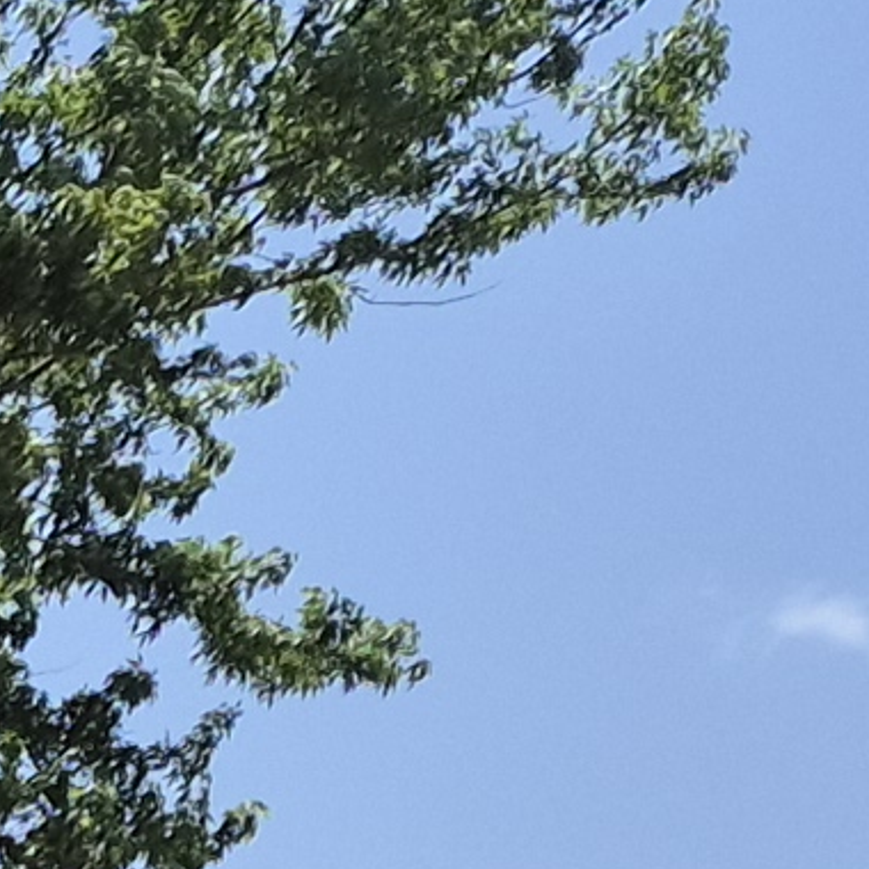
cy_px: 3048
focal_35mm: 214
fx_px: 6078
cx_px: -2330
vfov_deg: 6.9
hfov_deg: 6.8
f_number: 1.8
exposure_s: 1/1976
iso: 25
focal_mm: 5.4
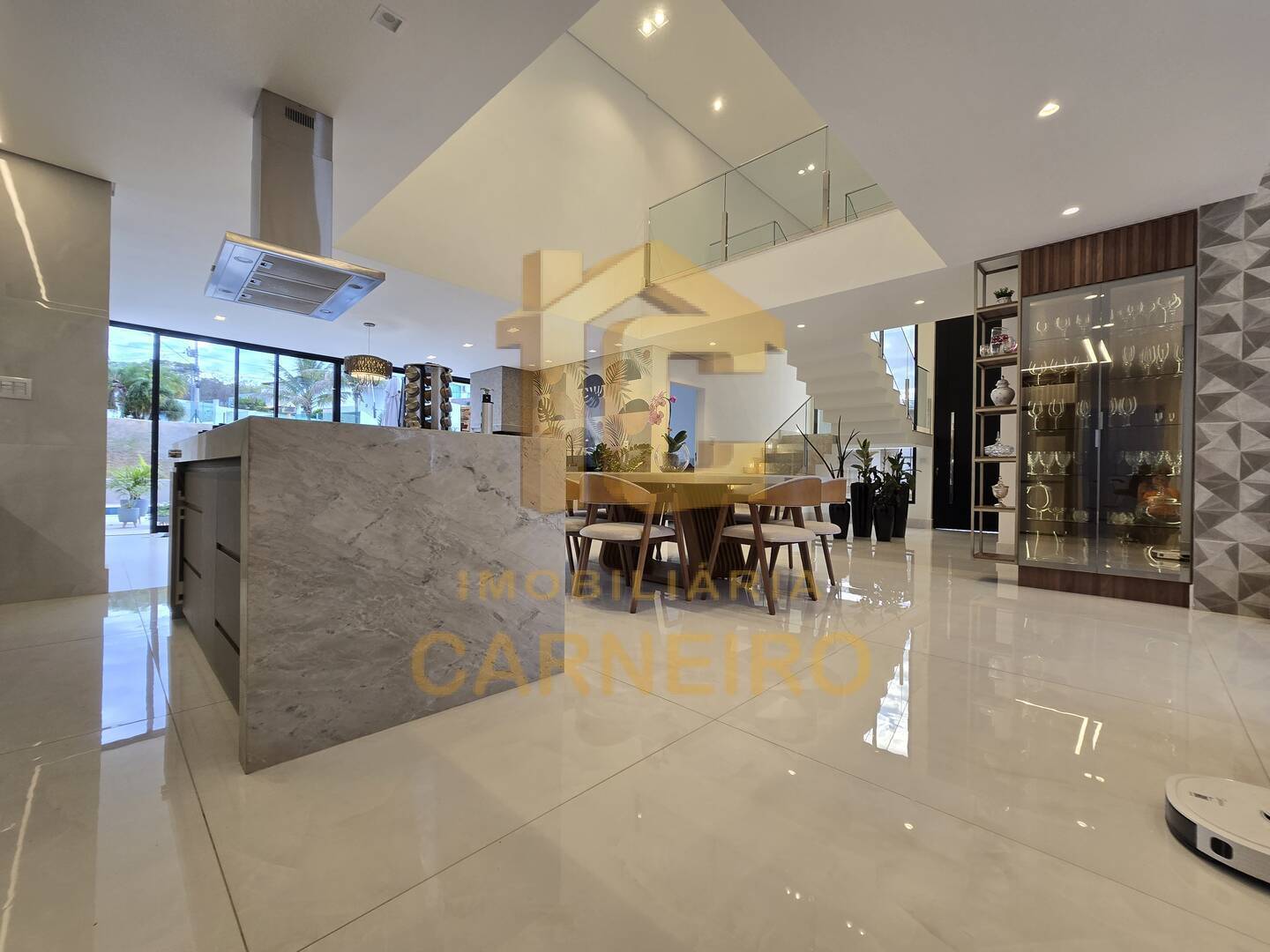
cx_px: 635
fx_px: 477
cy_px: 476
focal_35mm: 13
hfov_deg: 106.2
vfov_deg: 89.9
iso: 50
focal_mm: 2.2
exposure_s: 1/60
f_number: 2.2
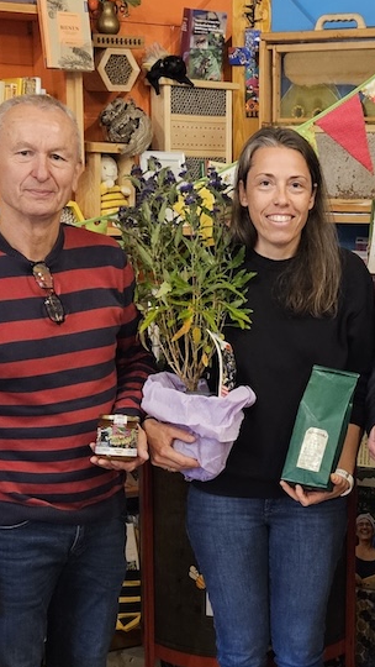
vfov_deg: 49.3
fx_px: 689
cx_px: 302
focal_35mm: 39
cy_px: 511
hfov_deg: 29.7
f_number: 1.8
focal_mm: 5.4
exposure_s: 1/50
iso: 500
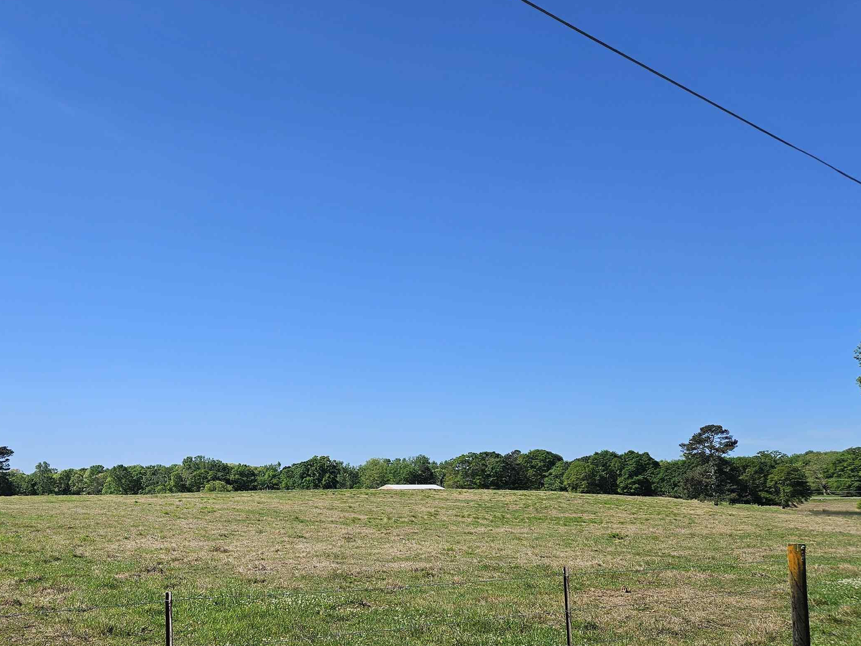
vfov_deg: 41.3
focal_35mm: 34
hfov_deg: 52.8
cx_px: 280
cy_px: 425
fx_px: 846
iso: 25
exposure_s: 1/2745
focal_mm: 5.4
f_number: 1.8
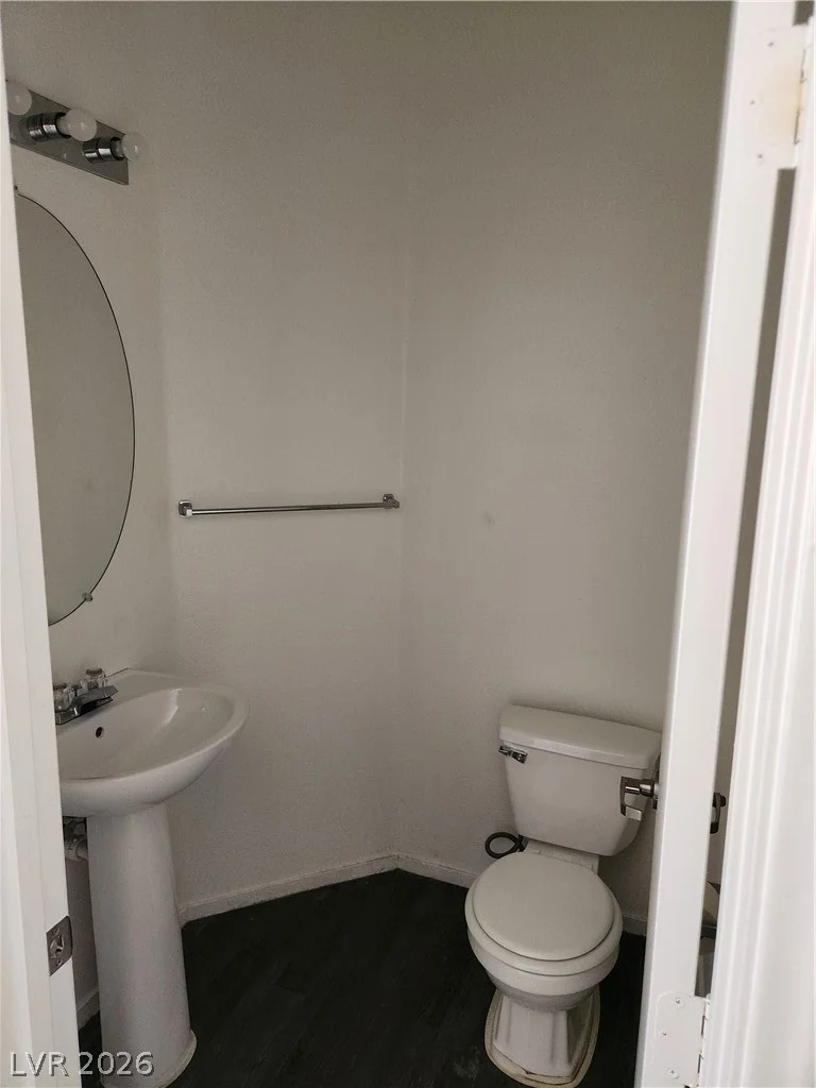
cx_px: 408
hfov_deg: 58.9
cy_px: 544
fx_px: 723
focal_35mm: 23
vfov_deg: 73.9
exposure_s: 1/120
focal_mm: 5.4
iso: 800
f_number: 1.8
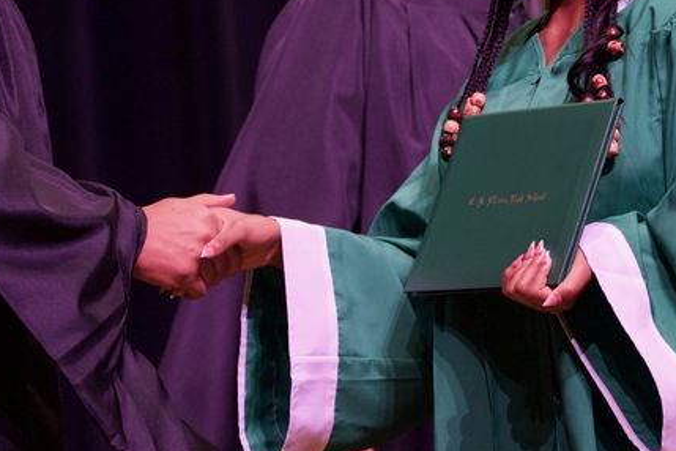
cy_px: 97
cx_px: 689
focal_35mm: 167
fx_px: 3136
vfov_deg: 8.2
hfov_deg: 12.2
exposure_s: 1/400
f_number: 2.8
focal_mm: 70
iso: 3200
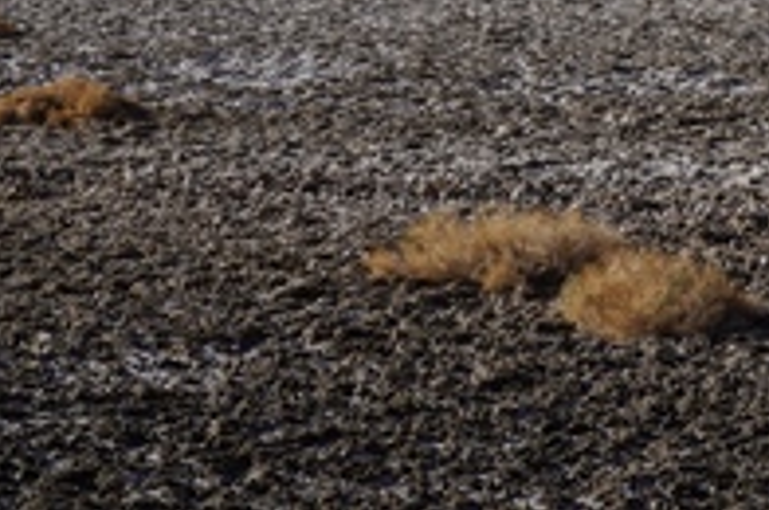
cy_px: -218
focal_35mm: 126
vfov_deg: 10.5
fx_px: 2687
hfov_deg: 16.0
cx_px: 738
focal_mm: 44
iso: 100
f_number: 10
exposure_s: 1/250
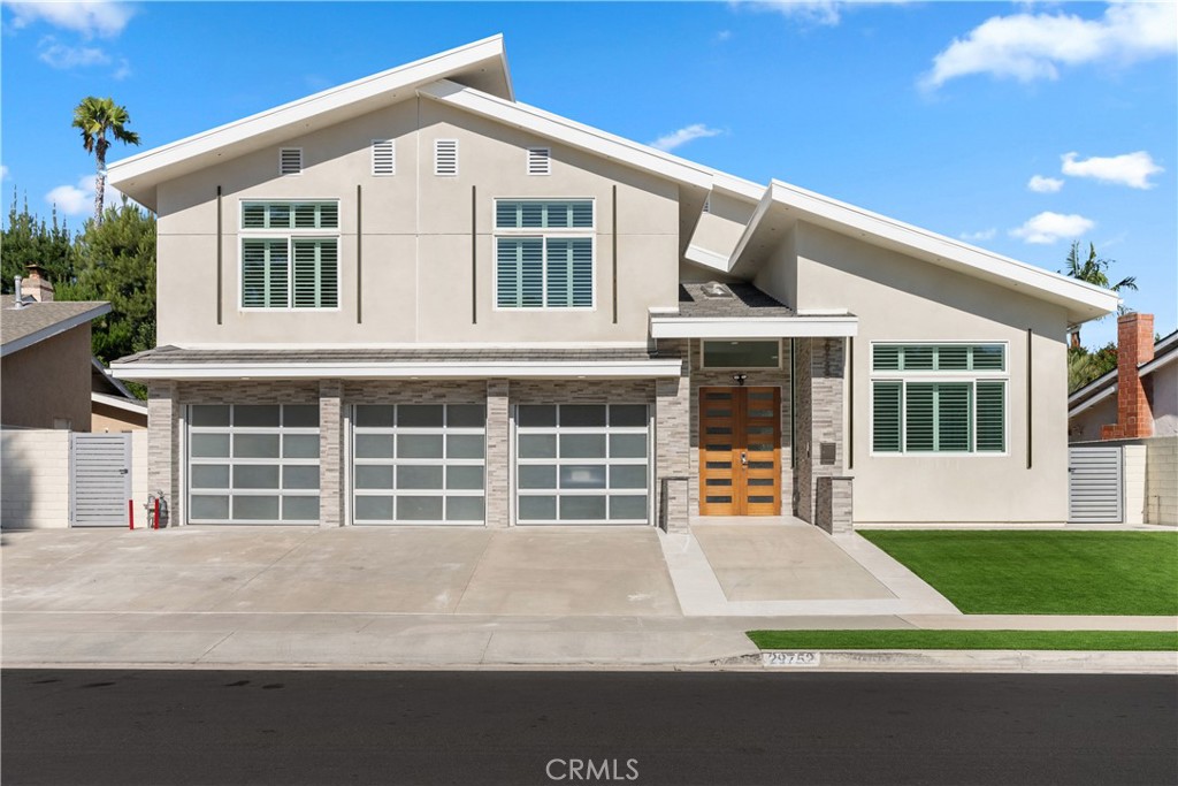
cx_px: 589
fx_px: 1047
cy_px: 393
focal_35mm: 32
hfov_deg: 58.7
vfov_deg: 41.1
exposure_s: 1/800
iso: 640
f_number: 9
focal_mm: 32
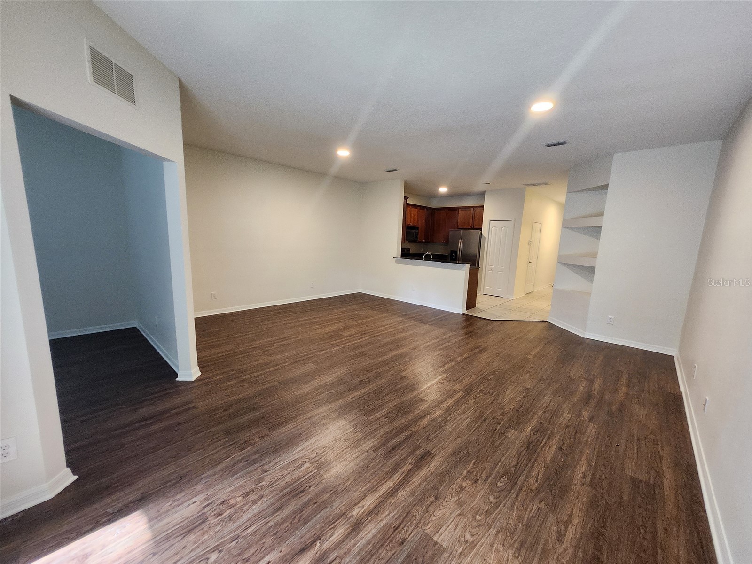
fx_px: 282
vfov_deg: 89.9
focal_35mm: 13
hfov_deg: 106.2
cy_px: 282
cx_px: 376
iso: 320
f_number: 2.2
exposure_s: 1/40
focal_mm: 1.74
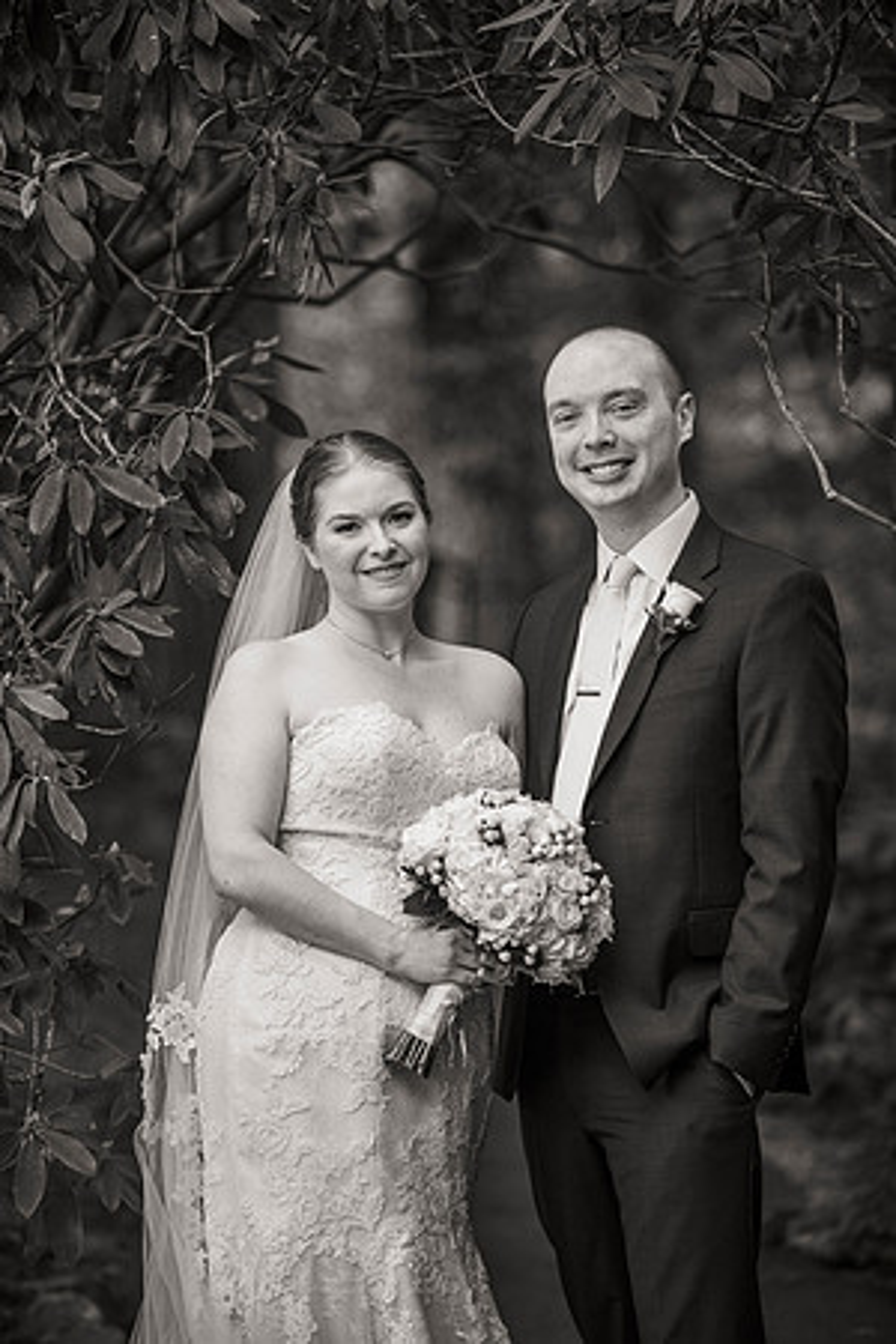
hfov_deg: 10.5
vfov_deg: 15.8
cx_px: 448
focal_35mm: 130
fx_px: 4853
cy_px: 672
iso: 500
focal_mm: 130
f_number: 2.8
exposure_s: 1/640
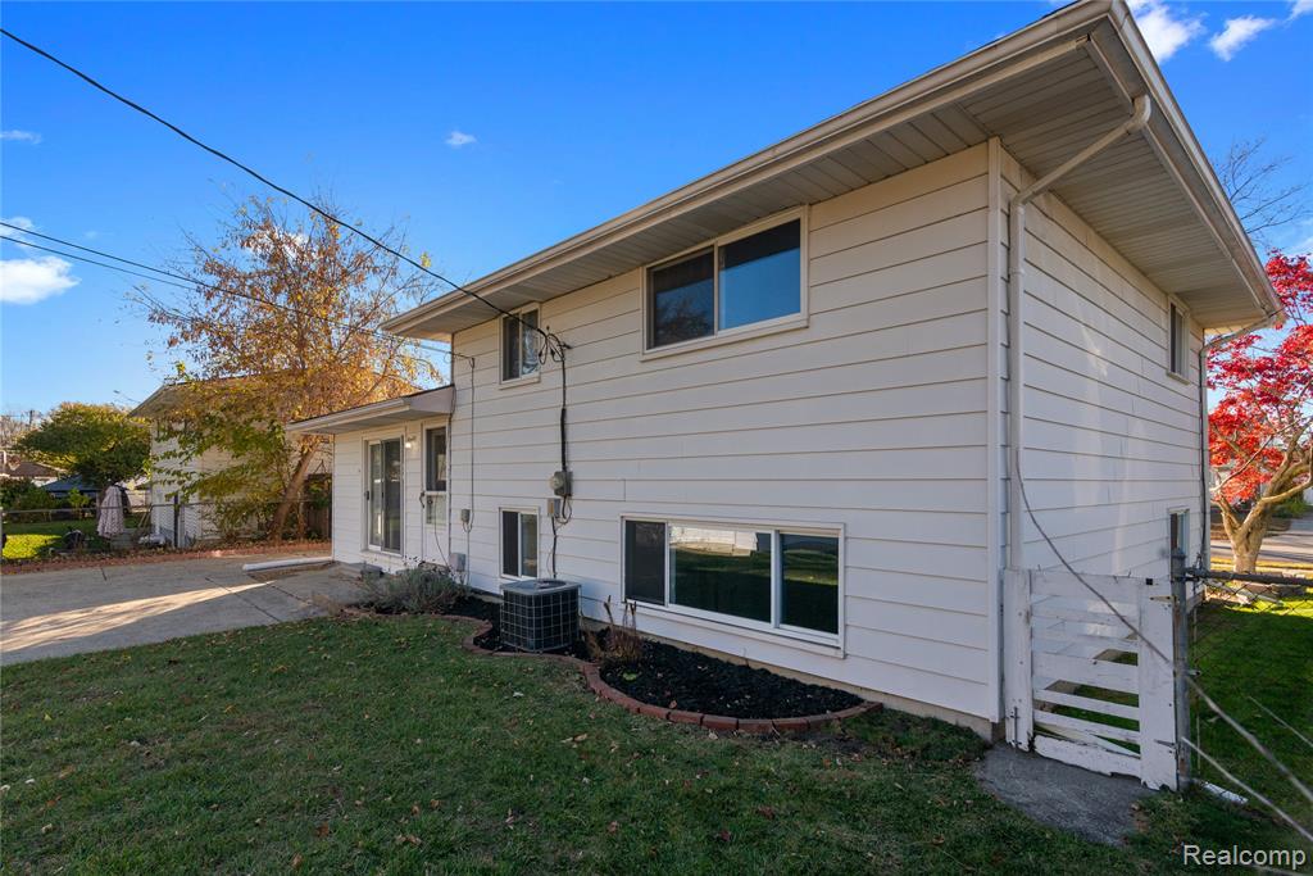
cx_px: 656
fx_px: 620
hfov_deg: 93.3
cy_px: 438
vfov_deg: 70.5
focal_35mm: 17
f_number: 9
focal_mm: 17
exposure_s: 1/500
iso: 320
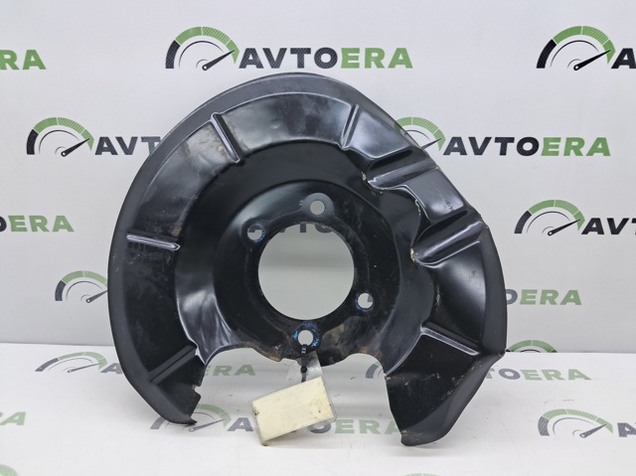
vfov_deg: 51.3
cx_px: 318
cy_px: 238
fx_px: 496
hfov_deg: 65.4
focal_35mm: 27
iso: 50
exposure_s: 1/100
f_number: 1.8
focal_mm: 4
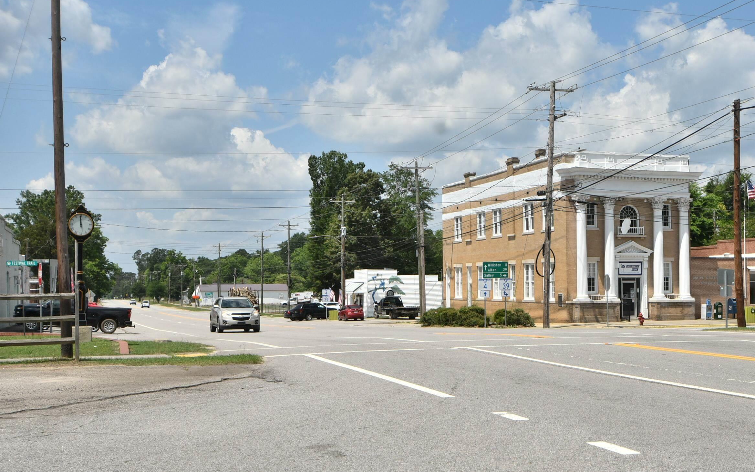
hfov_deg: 42.4
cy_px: 246
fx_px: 967
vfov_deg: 27.4
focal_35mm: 47
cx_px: 468
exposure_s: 1/1000
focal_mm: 24
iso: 200
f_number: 9
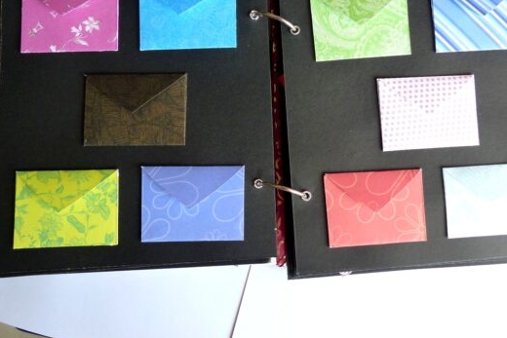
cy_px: 131
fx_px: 423
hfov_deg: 61.8
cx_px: 275
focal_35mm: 30
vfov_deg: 43.4
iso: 200
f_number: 2.8
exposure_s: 1/60
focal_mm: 4.5
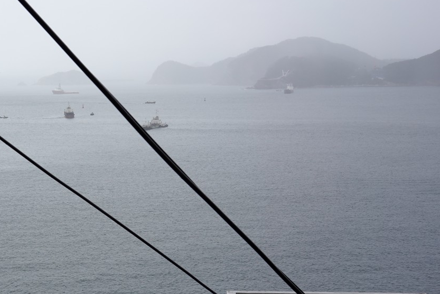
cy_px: 185
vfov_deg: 16.3
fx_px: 1027
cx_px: 7
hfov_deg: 23.3
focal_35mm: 84
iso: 100
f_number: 11
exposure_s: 1/100
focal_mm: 35
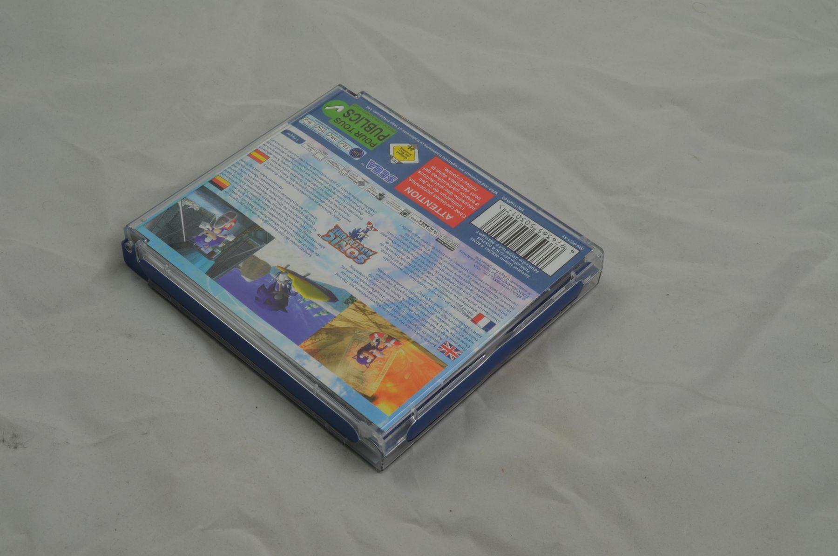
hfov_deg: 33.5
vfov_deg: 22.5
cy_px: 278
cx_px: 419
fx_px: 1394
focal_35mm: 60
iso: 100
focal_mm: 40
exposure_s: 1/3
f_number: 20
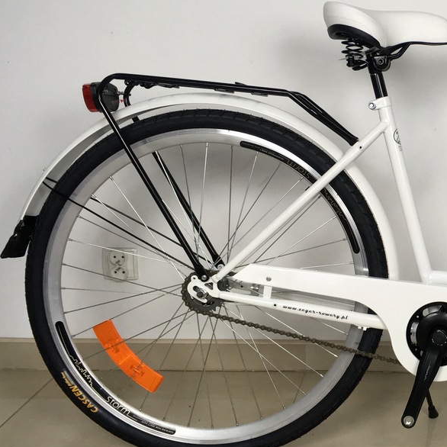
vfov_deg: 30.5
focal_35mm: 56
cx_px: 474
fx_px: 818
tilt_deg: -12.9
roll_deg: -2.3
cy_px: 207
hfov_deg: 28.2
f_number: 2.2
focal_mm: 4.15
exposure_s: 1/100
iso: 32
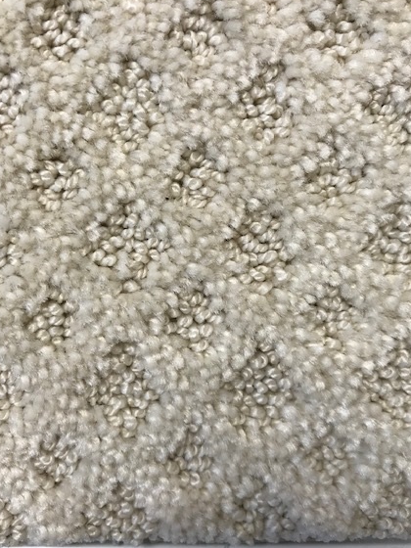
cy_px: 269
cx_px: 196
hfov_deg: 44.1
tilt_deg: -79.1
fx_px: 507
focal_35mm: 32
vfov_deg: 56.8
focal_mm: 3.99
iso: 25
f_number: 1.8
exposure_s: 1/60
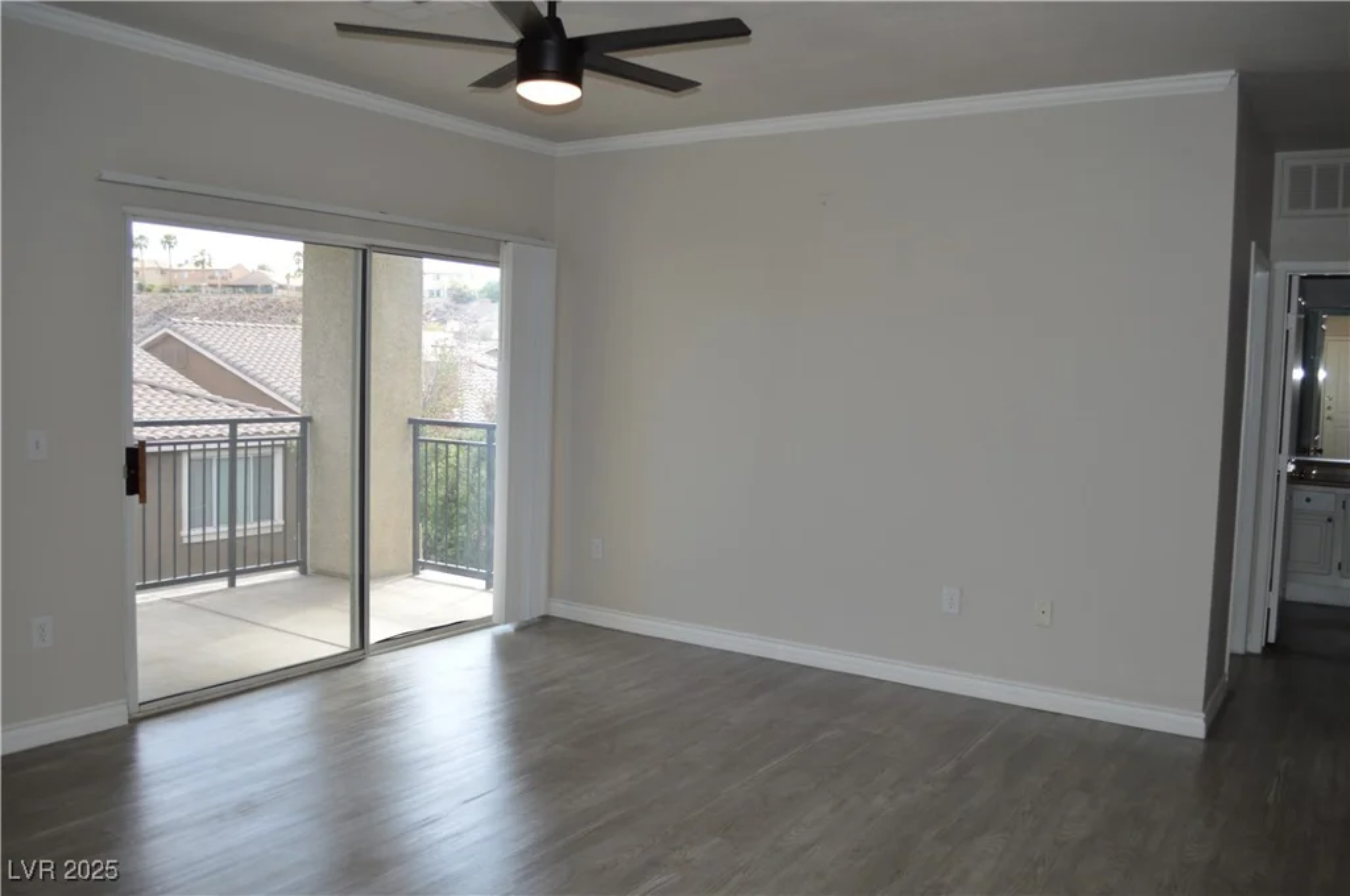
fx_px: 1011
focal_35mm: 27
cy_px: 448
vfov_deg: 47.8
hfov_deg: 67.4
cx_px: 675
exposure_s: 1/125
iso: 140
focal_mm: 18
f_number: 4
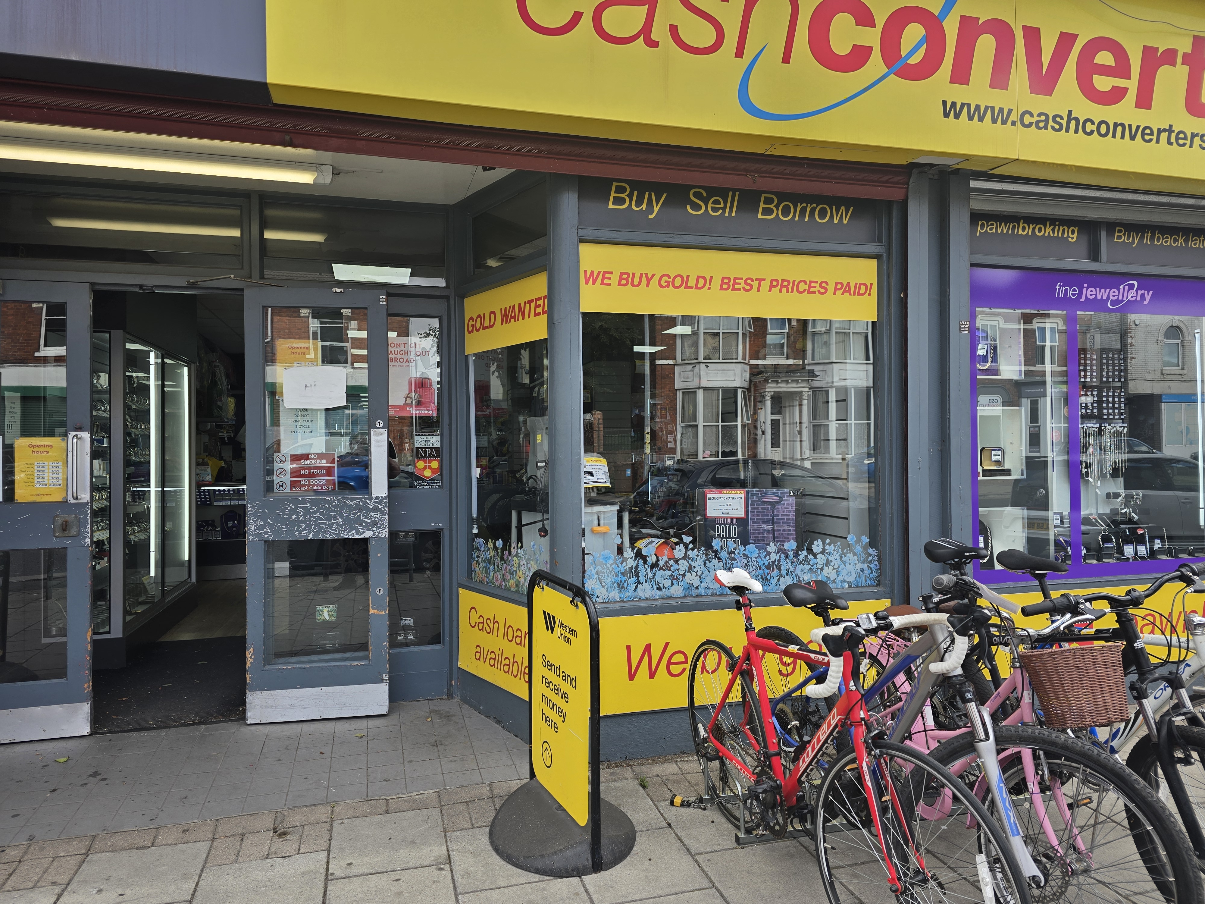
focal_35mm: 23
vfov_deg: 58.9
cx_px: 602
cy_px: 452
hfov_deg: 73.9
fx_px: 801
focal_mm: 6.3
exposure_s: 1/127
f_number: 1.7
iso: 12
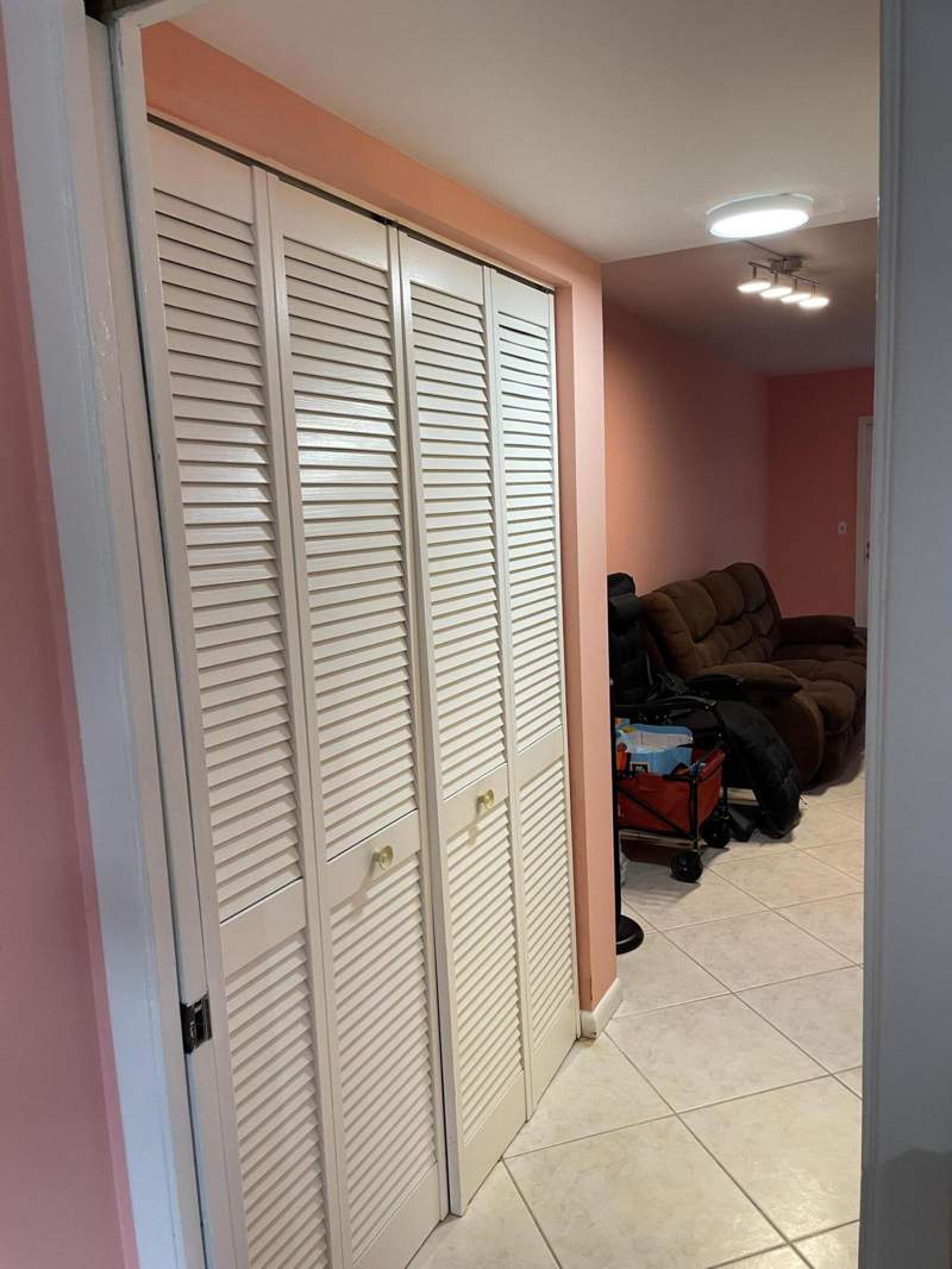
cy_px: 634
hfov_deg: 53.1
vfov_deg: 67.3
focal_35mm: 26
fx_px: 953
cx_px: 476
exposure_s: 1/60
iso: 80
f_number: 1.6
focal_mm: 4.2
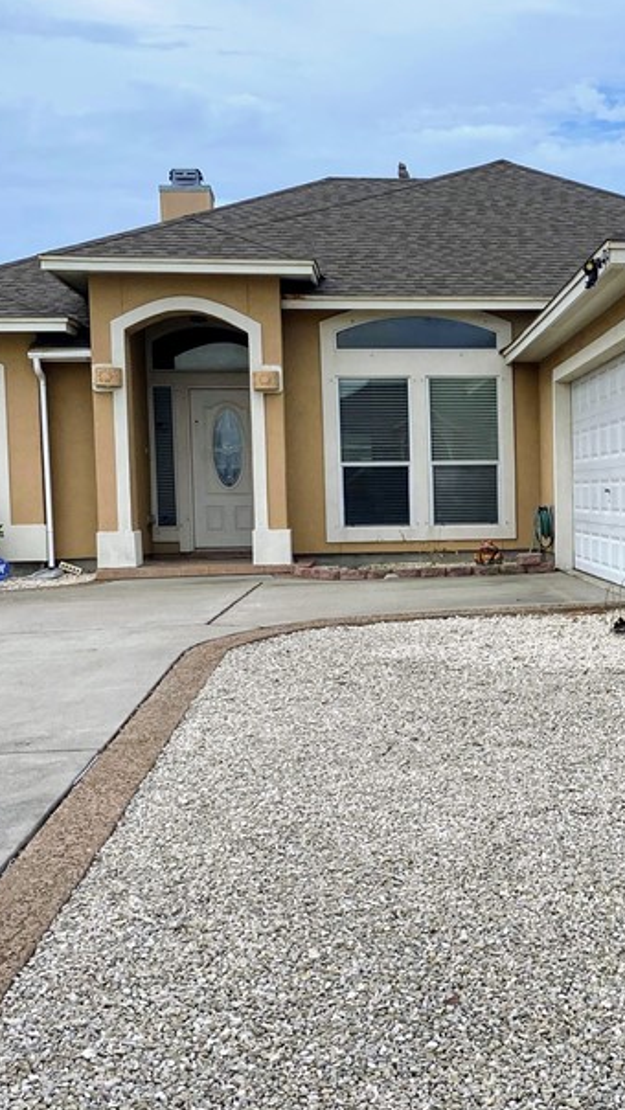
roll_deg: +1.5
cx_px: 546
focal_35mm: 48
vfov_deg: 42.9
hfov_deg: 24.3
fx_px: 1413
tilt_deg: -3.1
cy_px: 592
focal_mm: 4.25
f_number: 1.8
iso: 32
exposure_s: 1/2571
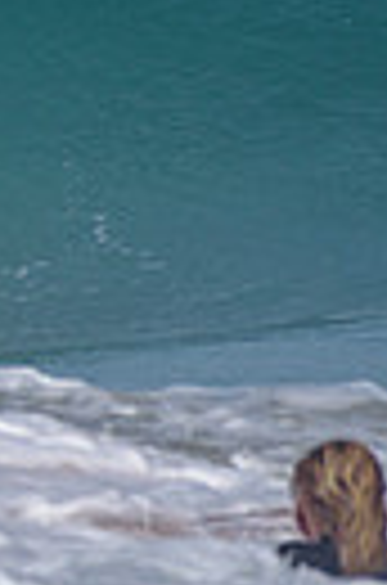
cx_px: -993
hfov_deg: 0.5
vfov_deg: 0.8
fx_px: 44497
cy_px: -91
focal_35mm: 2745
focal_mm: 500
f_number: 5.6
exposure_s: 1/2000
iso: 80
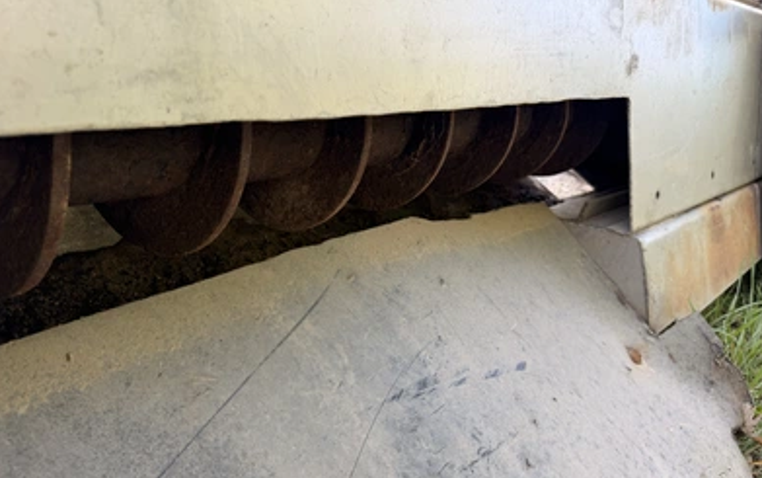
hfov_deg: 70.4
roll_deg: -19.1
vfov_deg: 47.5
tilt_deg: -32.4
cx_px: 384
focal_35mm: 26
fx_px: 540
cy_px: 273
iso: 64
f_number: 1.78
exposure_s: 1/283
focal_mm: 6.76
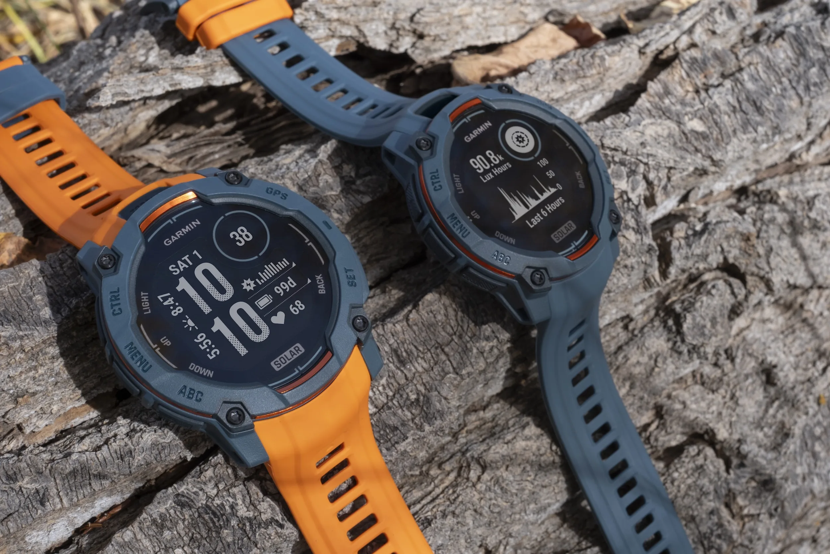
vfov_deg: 25.5
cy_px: 277
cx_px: 415
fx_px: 1222
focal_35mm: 53
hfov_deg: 37.5
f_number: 14
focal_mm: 35
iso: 200
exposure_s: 1/60
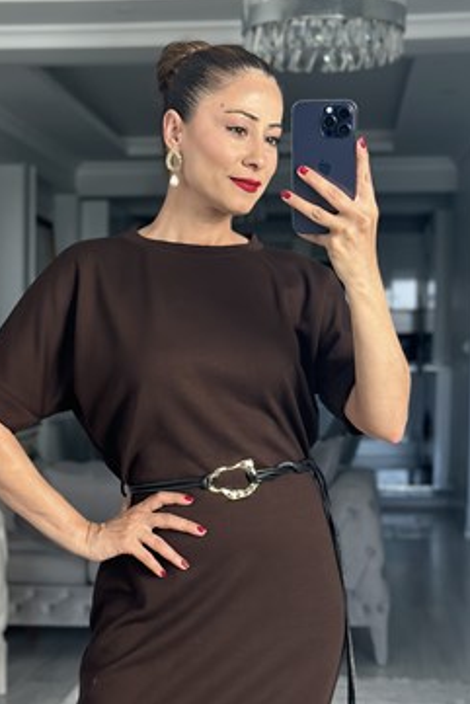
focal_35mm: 70
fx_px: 1369
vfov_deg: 28.8
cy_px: 388
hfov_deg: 19.5
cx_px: 195
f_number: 1.78
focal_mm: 6.86
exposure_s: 1/171
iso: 100
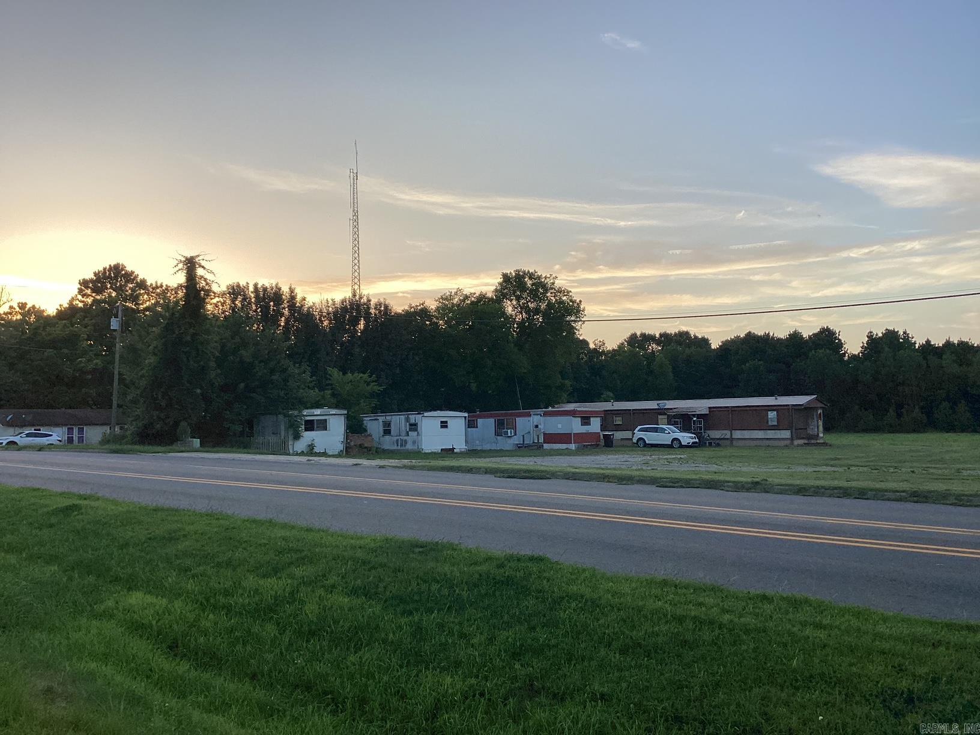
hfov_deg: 58.4
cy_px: 368
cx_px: 490
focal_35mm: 31
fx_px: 878
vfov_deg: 45.4
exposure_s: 1/305
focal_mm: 3.3
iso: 25
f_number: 2.4
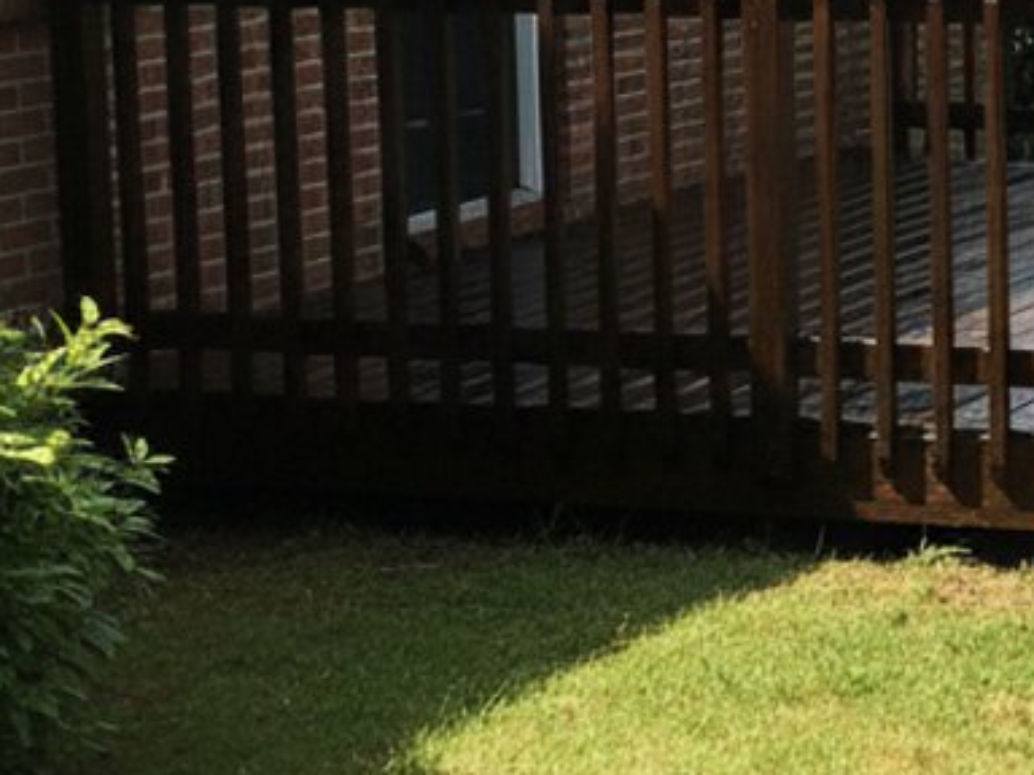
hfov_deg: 22.2
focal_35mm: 75
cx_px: 1481
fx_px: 2240
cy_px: 229
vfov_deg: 19.5
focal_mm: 6.8
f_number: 1.78
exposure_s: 1/1769
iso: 351
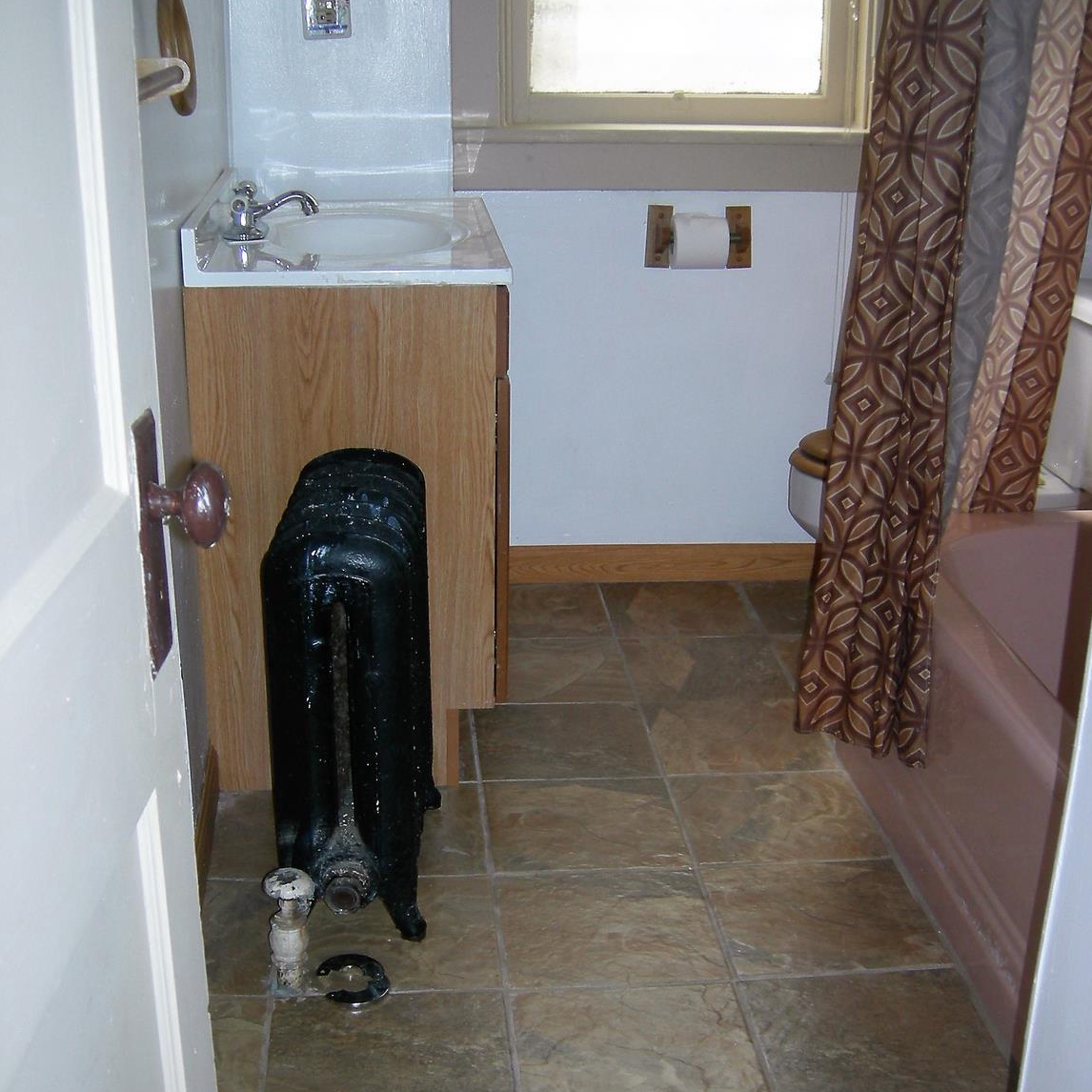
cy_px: 644
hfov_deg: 37.6
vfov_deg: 37.4
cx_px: 548
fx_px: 1606
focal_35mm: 45
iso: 64
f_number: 2.8
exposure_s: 1/60.1
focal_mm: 8
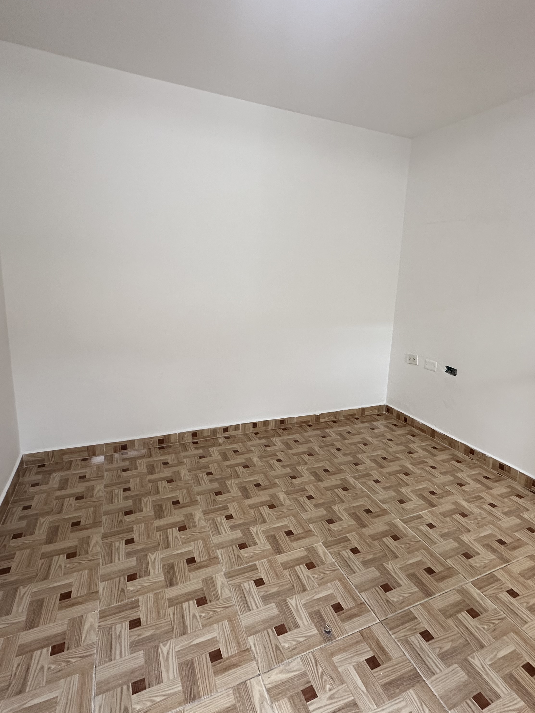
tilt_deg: -11.0
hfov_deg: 68.3
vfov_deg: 84.7
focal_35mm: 19
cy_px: 353
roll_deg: -2.8
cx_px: 308
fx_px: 392
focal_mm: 2.22
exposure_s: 1/99
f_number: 2.2
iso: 125
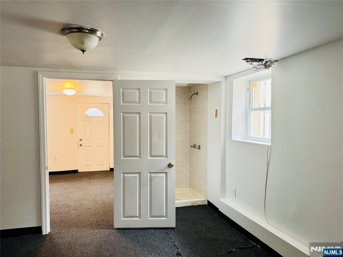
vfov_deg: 56.8
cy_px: 128
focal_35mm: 24
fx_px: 238
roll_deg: +0.0
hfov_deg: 71.6
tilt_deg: -2.5
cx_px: 172
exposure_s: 1/60
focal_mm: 6.76
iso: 200
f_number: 1.78
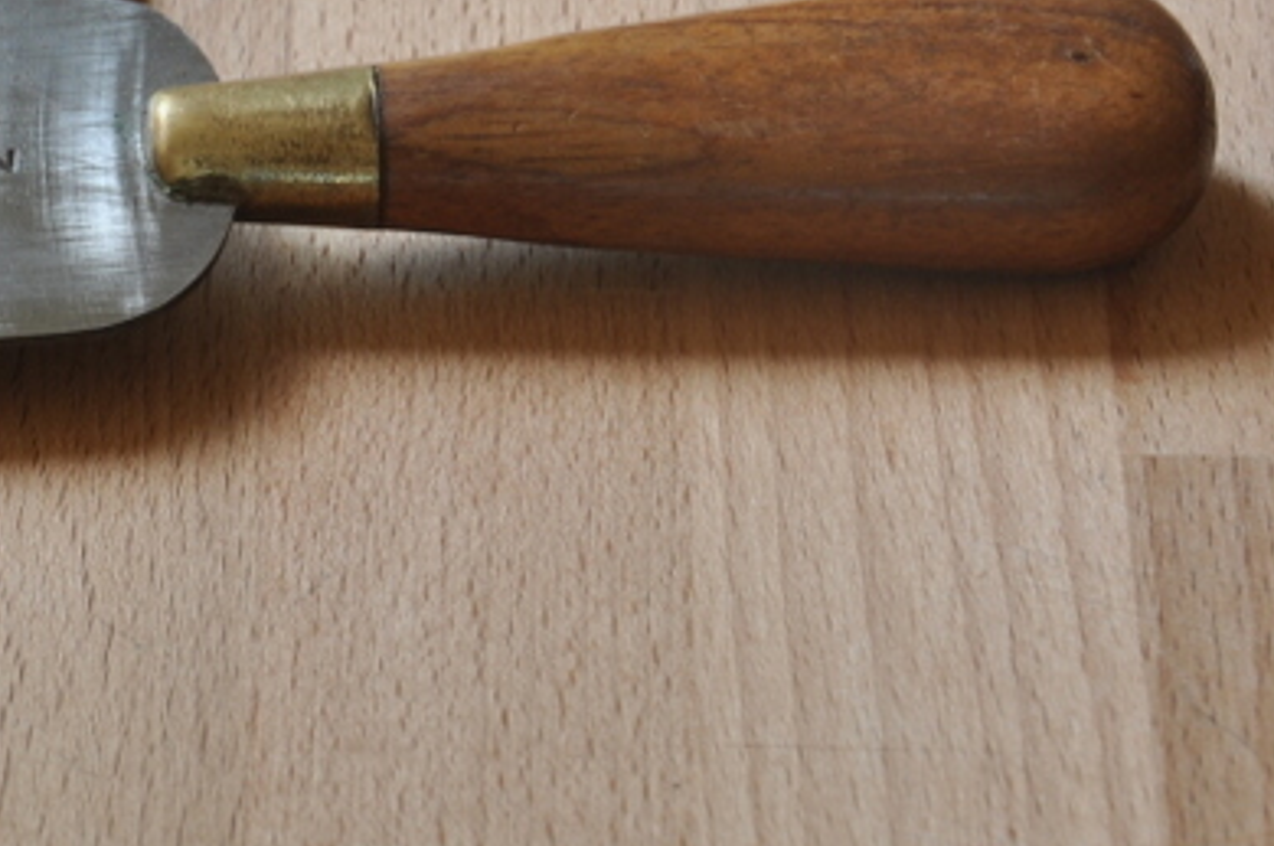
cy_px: 245
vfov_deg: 7.2
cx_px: 29
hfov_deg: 10.8
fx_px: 6680
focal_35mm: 189
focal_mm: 48
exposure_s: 1/40
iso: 200
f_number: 9
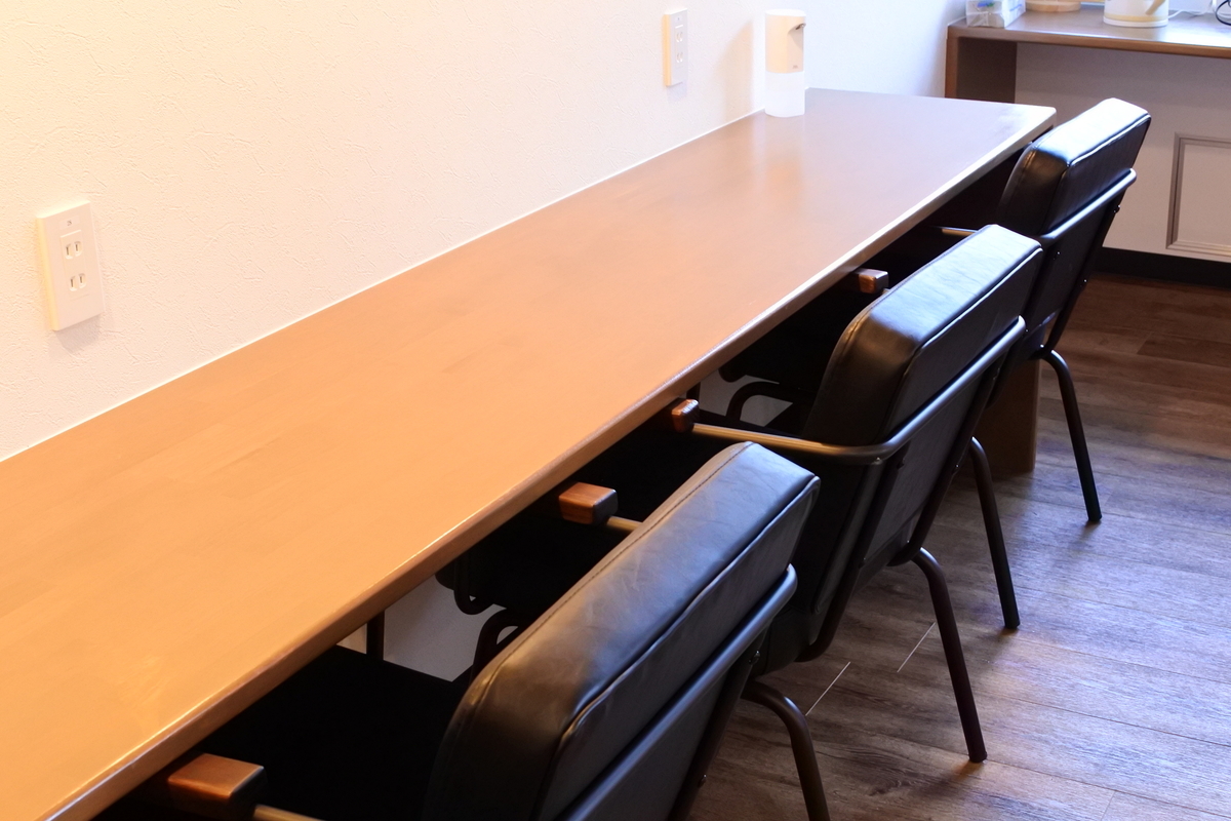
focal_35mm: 49
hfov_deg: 40.3
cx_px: 616
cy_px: 410
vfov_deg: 27.5
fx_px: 1675
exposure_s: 1/40
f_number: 5
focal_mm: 18.5
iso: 1600
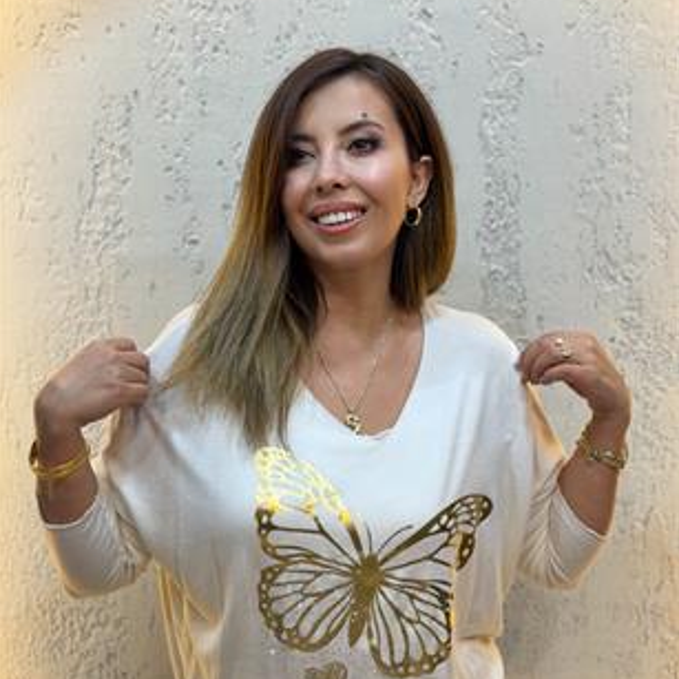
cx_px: 338
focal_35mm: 57
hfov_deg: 30.0
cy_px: 421
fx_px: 1265
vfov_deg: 29.9
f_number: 1.78
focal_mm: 6.76
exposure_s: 1/100
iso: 64
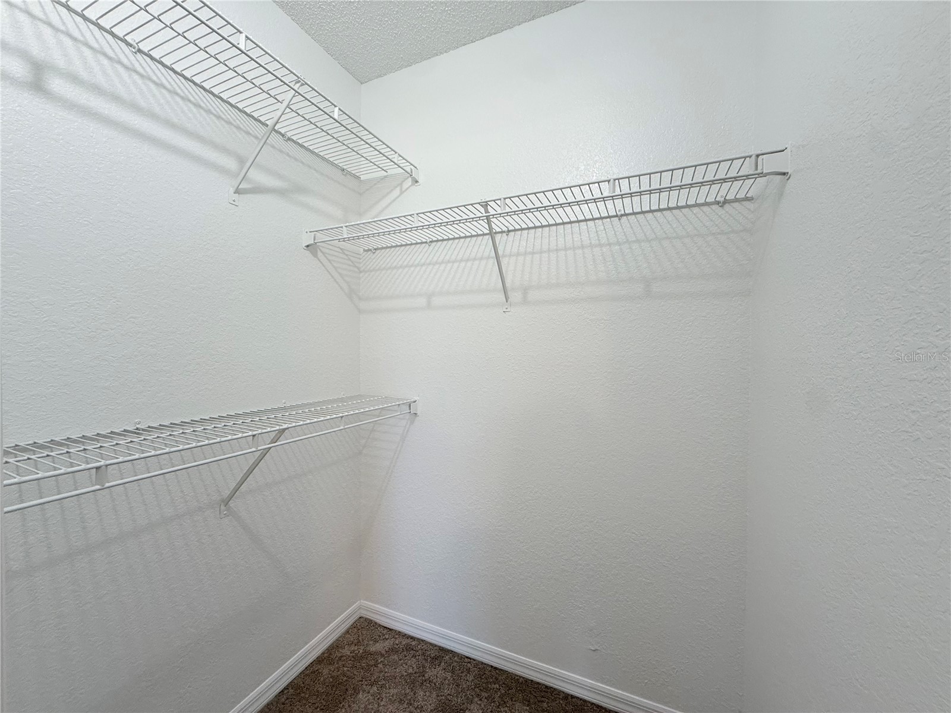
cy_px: 356
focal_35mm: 14
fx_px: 385
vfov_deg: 85.7
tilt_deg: -0.9
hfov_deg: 102.1
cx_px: 476
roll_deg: -0.5
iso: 160
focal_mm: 2.22
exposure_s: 1/120
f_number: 2.2
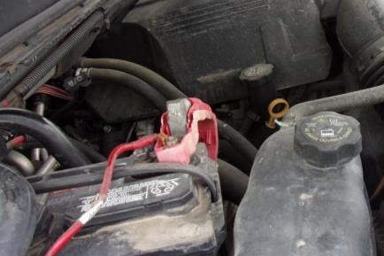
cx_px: 319
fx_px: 490
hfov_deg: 40.6
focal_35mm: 46
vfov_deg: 29.1
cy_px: 95
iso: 80
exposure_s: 1/120
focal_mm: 4.3
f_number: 3.3
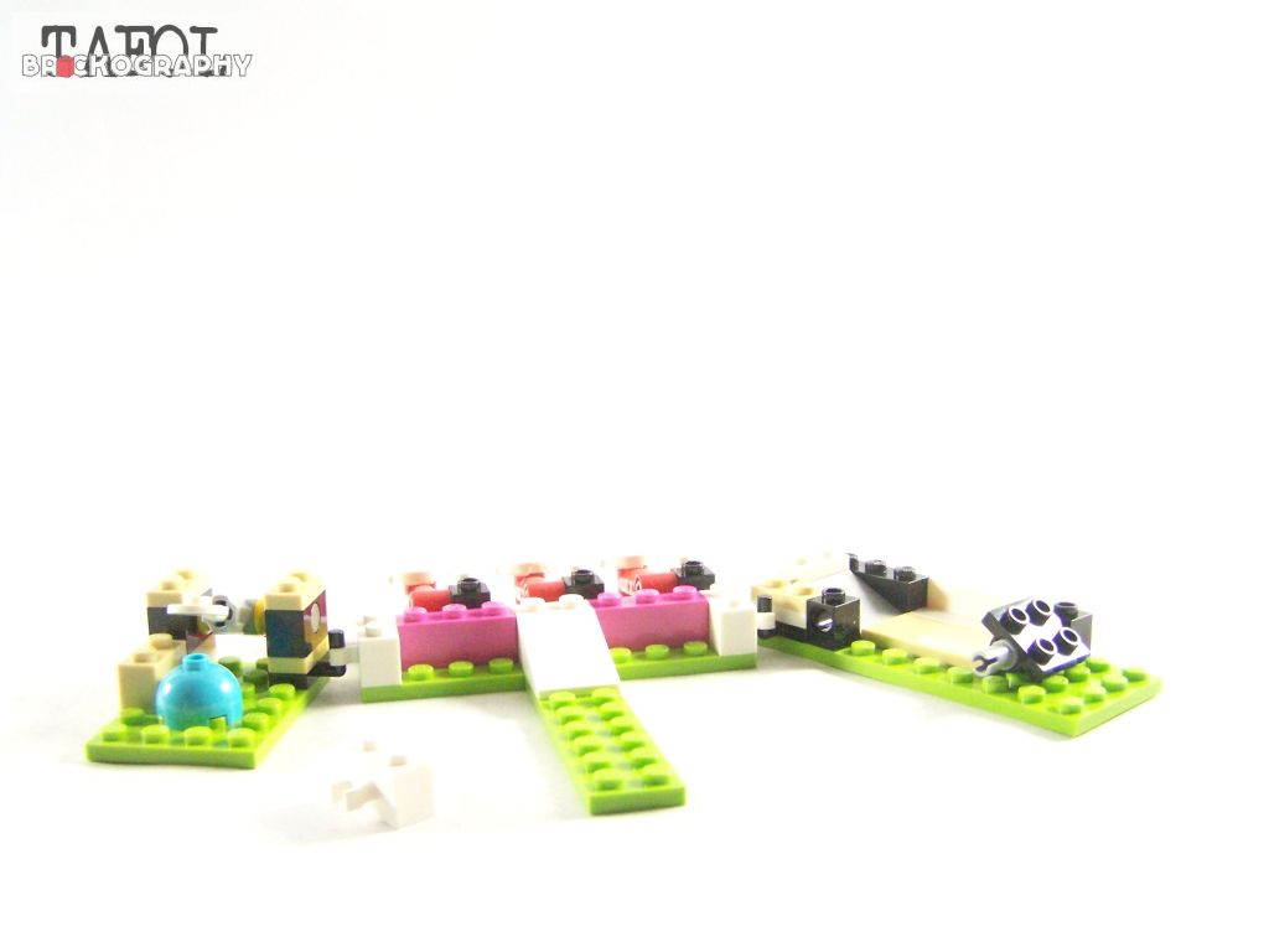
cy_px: 476
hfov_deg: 49.0
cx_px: 634
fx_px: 1393
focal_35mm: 38
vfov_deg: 37.7
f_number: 3.2
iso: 400
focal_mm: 6.3
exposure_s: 1/60
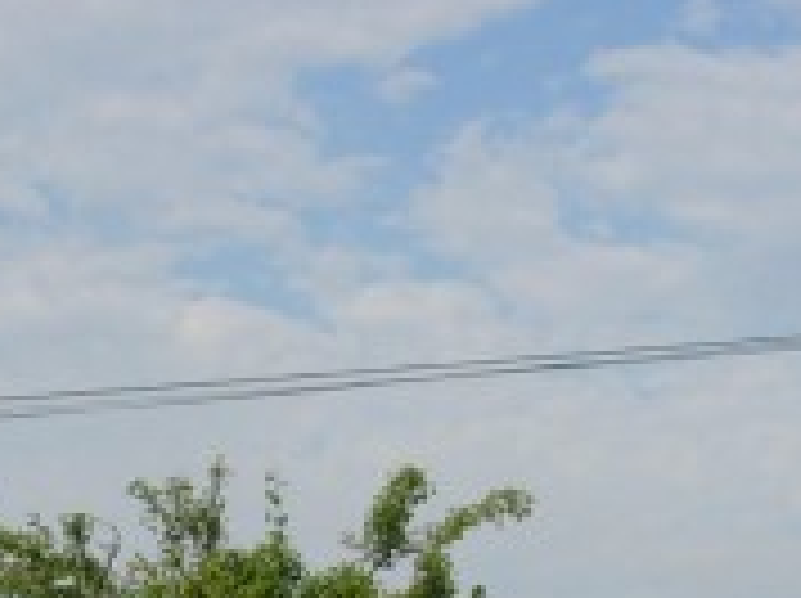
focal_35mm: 137
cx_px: 50
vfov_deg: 10.2
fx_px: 3166
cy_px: 1052
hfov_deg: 14.2
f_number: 4.8
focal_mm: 7.8
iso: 64
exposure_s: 1/886
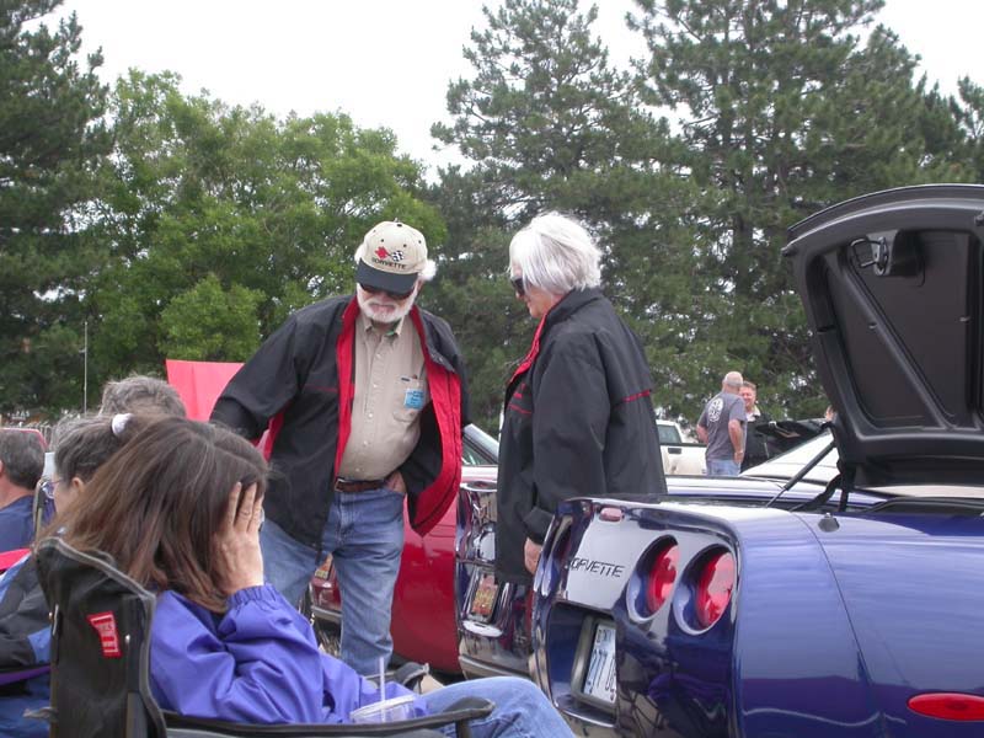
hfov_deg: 15.6
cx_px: 492
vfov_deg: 11.8
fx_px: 3582
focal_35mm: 126
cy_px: 369
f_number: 5.8
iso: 100
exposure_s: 1/239
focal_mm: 26.2
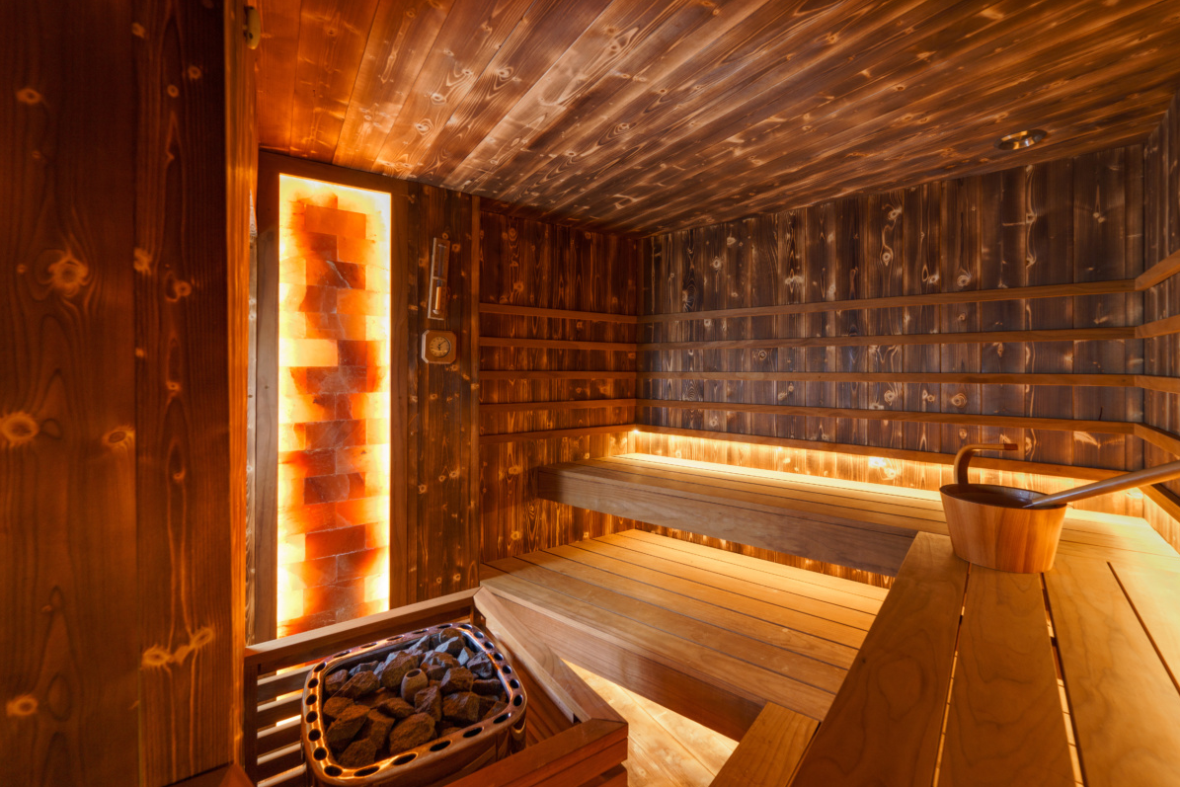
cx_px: 623
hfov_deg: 100.3
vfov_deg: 77.3
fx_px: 492
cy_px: 369
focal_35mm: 15
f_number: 6.3
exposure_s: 1.3
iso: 400
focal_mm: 14
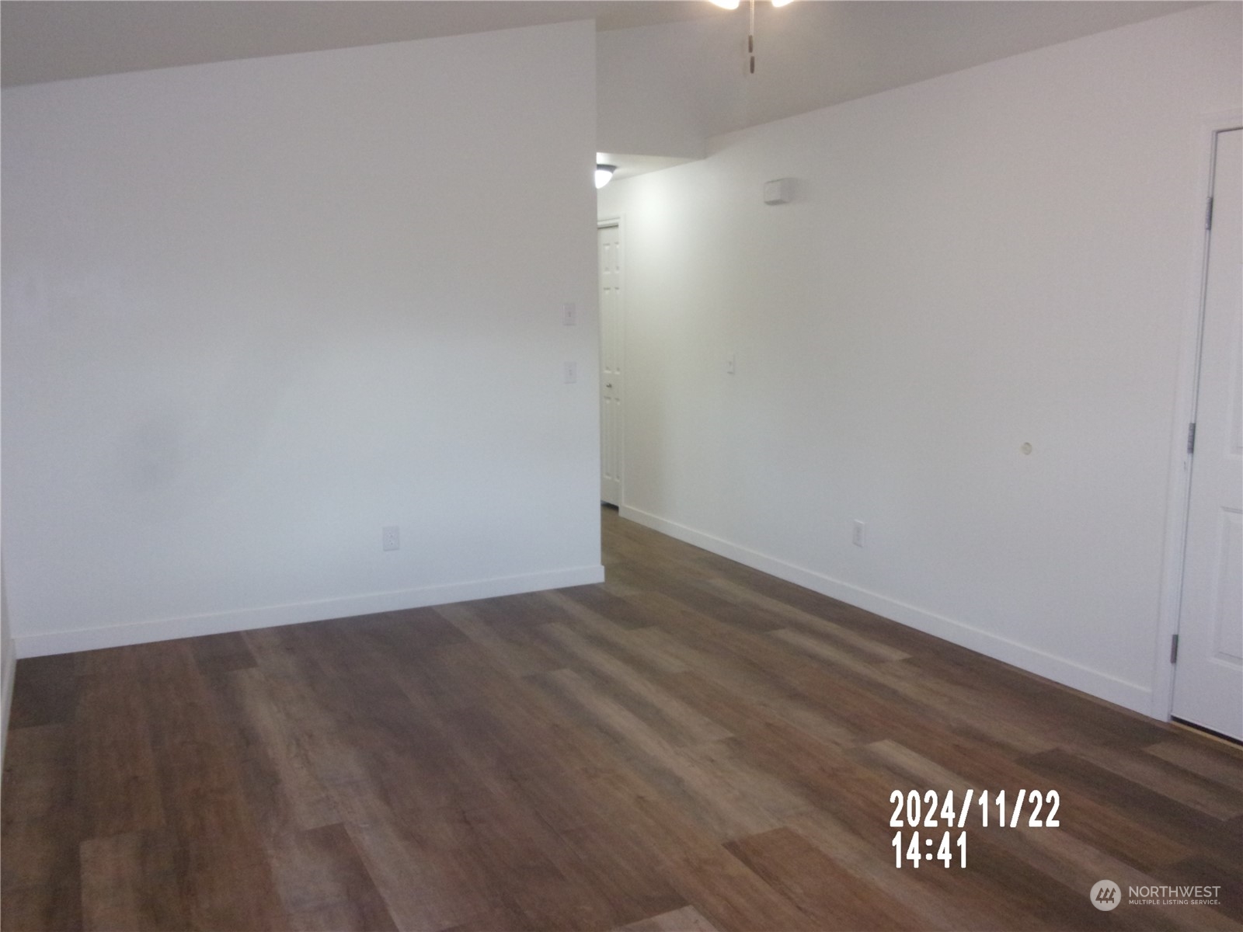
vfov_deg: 49.7
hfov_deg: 63.4
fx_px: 1005
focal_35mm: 28
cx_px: 622
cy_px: 466
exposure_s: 1/34
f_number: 3.9
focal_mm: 5.1
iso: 320
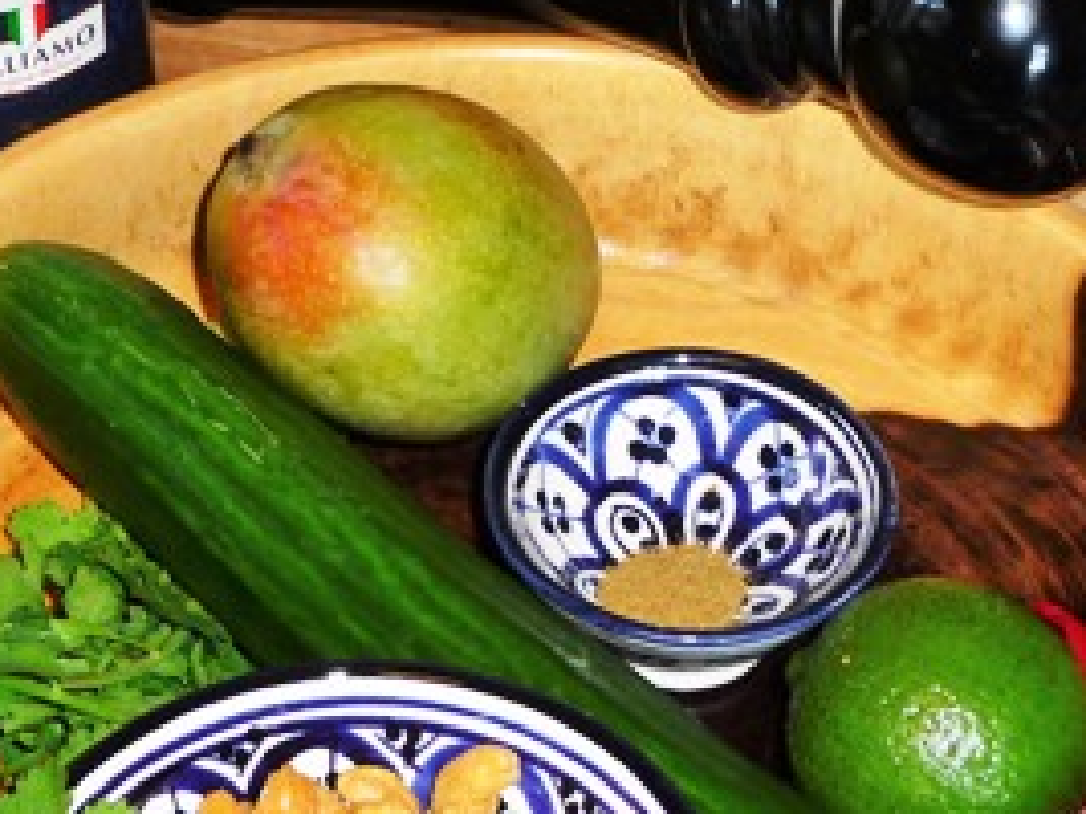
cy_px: 464
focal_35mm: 103
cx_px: 370
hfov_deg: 19.0
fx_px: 3230
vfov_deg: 14.4
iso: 100
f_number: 4
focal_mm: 7.1
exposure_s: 1/30
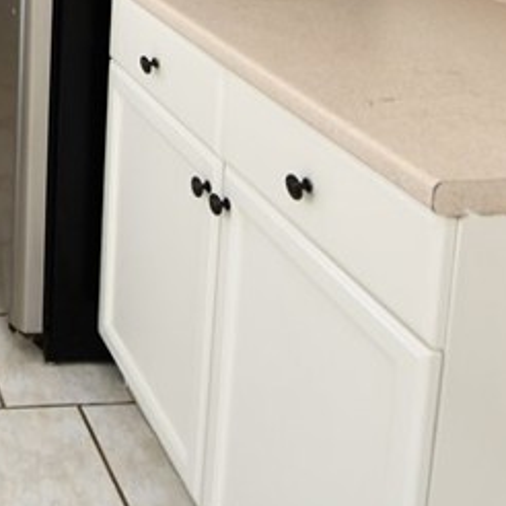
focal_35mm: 53
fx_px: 877
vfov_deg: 27.5
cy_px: -133
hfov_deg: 27.0
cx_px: -156
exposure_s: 1/80
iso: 200
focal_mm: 10
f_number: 4.5
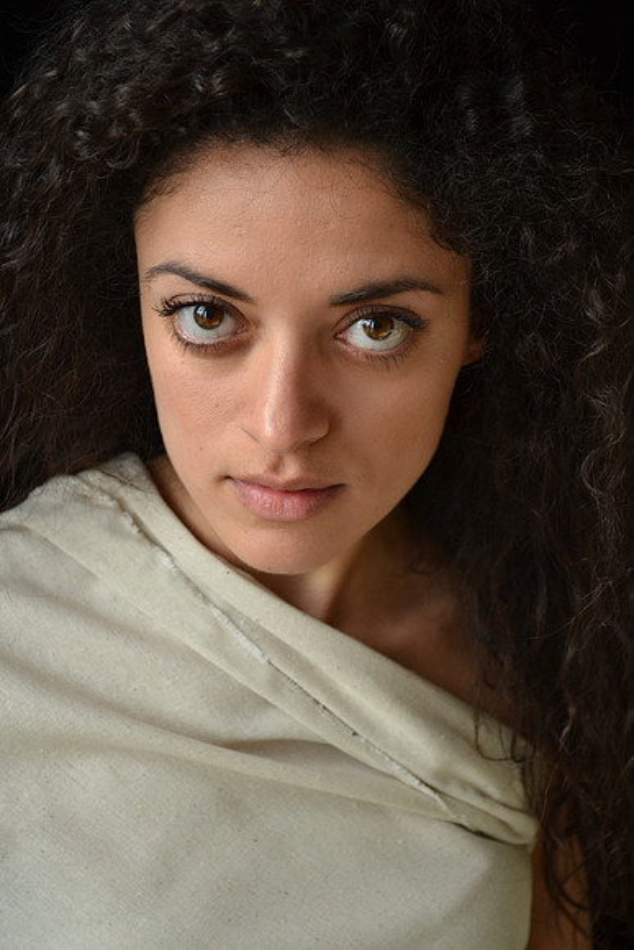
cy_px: 475
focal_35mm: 60
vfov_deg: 33.4
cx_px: 317
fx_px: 1584
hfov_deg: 22.6
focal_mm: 40
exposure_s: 1/60
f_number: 5.3
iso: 400
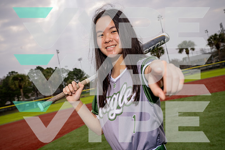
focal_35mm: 39
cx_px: 112
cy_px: 75
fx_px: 244
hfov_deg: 49.5
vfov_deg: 34.2
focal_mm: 39
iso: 100
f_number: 7.1
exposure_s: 1/250
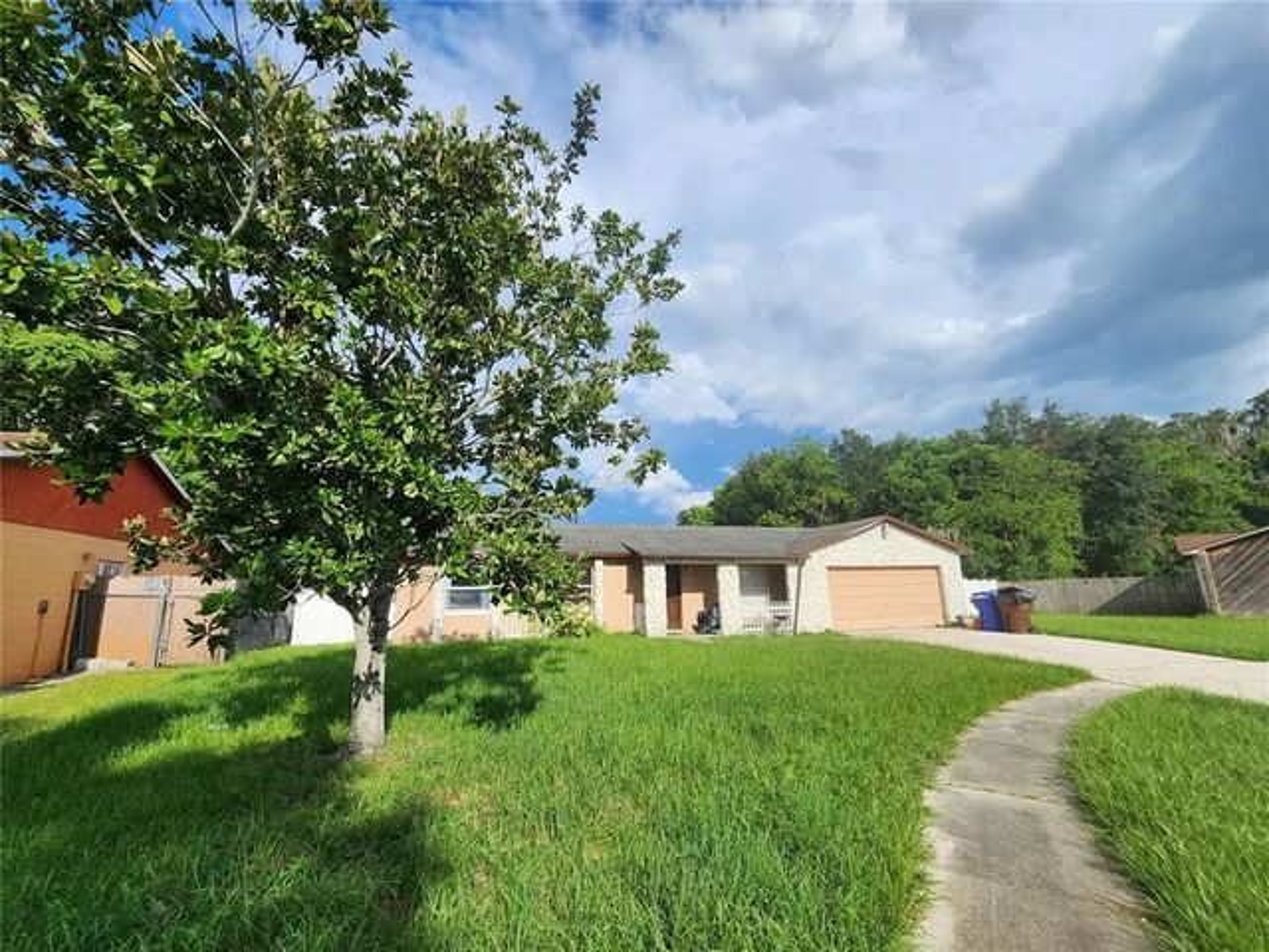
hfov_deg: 106.2
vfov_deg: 89.9
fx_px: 477
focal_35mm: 13
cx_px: 634
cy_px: 476
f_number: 2.2
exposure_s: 1/2524
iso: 50
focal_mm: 2.2
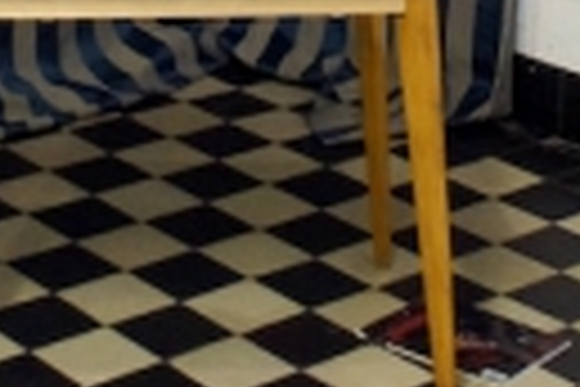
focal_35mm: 125
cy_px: -346
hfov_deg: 16.4
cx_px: 243
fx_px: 2014
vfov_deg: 10.2
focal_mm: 18
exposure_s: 1/60
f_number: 4
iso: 2500
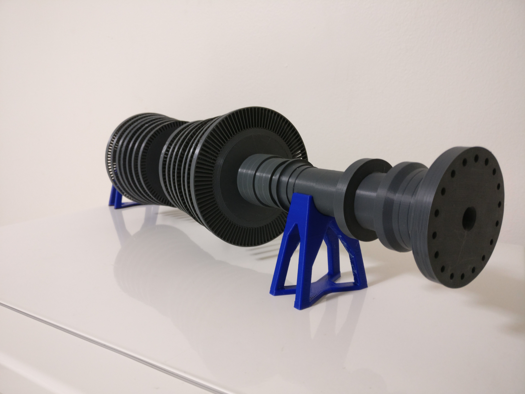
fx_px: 425
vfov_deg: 49.7
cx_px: 262
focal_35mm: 28
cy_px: 197
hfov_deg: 63.4
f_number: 2
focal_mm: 4.26
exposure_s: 1/17
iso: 640
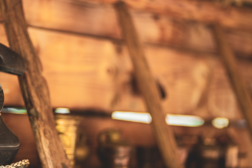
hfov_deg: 15.2
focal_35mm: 134
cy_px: 92
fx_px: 938
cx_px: 62
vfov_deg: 10.2
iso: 400
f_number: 1.8
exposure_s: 1/200
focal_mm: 85
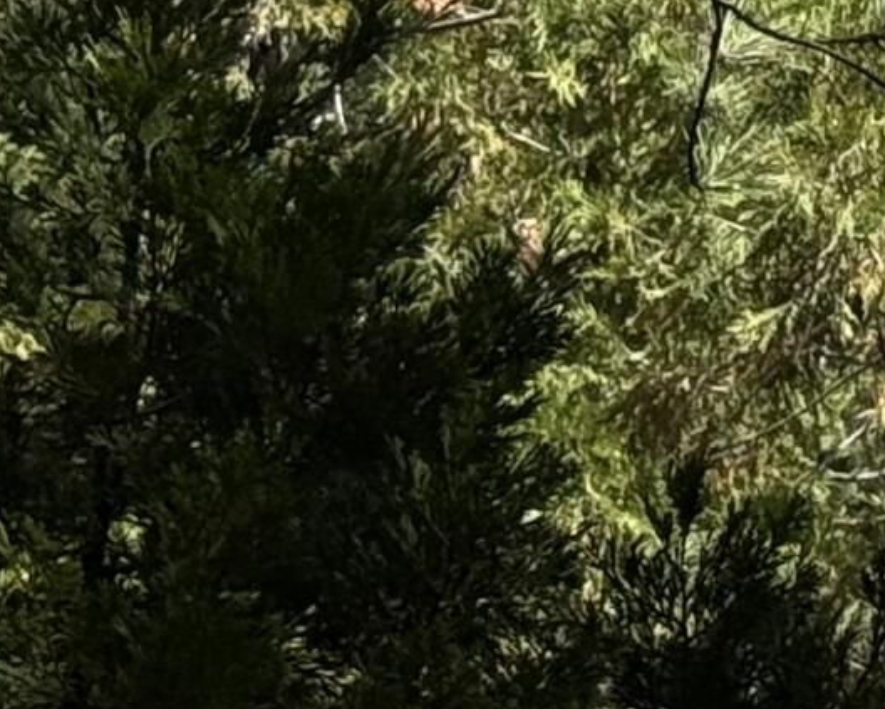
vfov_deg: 5.7
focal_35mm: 266
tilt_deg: +27.4
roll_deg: +2.0
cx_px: 2360
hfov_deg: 6.8
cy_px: -805
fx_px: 6971
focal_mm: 6.76
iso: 64
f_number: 1.78
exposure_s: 1/3891
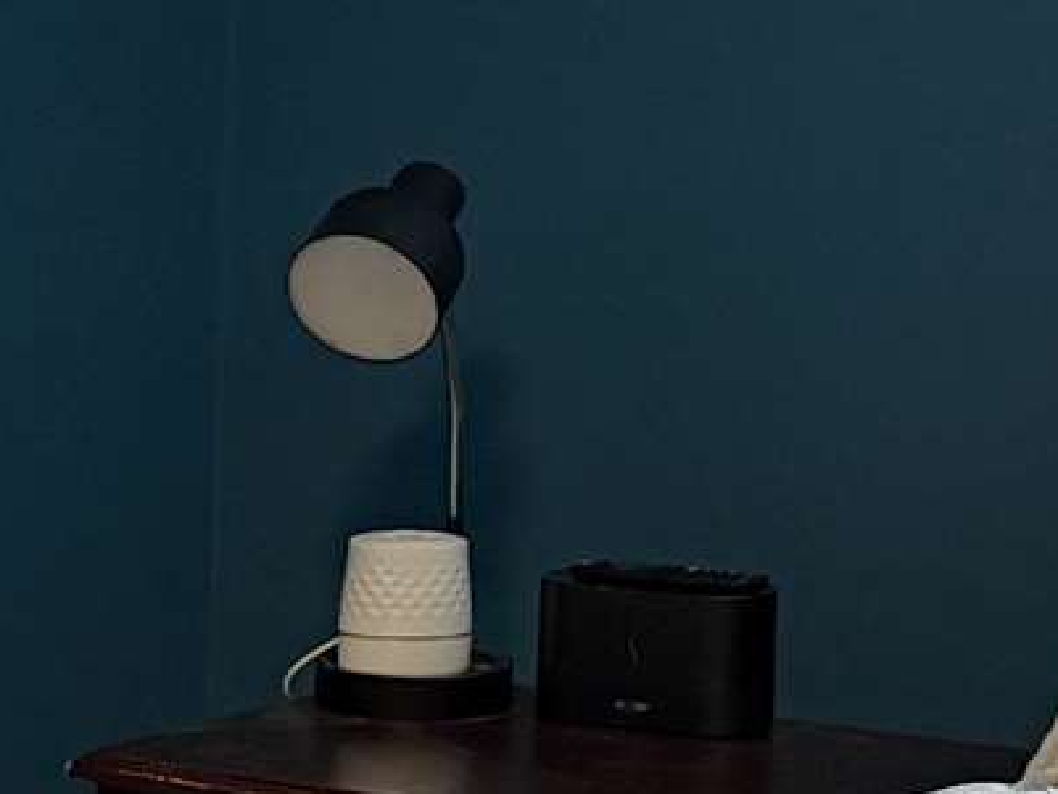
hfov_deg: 10.3
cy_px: 929
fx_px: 5625
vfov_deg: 8.0
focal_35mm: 184
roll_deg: -0.3
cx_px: -683
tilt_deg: -11.2
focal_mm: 6.76
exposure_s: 1/60
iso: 320
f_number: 1.78
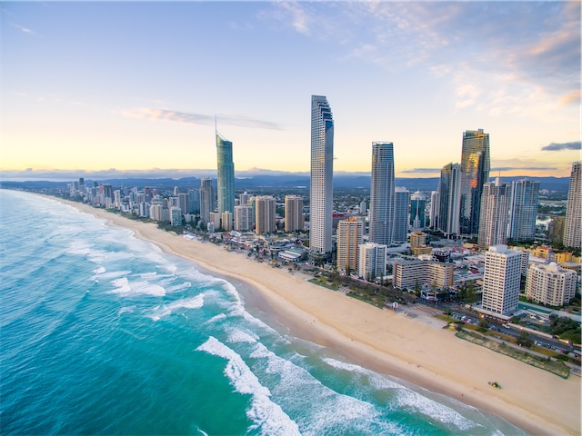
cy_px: 218
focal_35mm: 20
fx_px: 336
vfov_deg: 66.0
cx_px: 291
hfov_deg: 81.7
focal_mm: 3.6
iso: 100
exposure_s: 1/115
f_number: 2.8
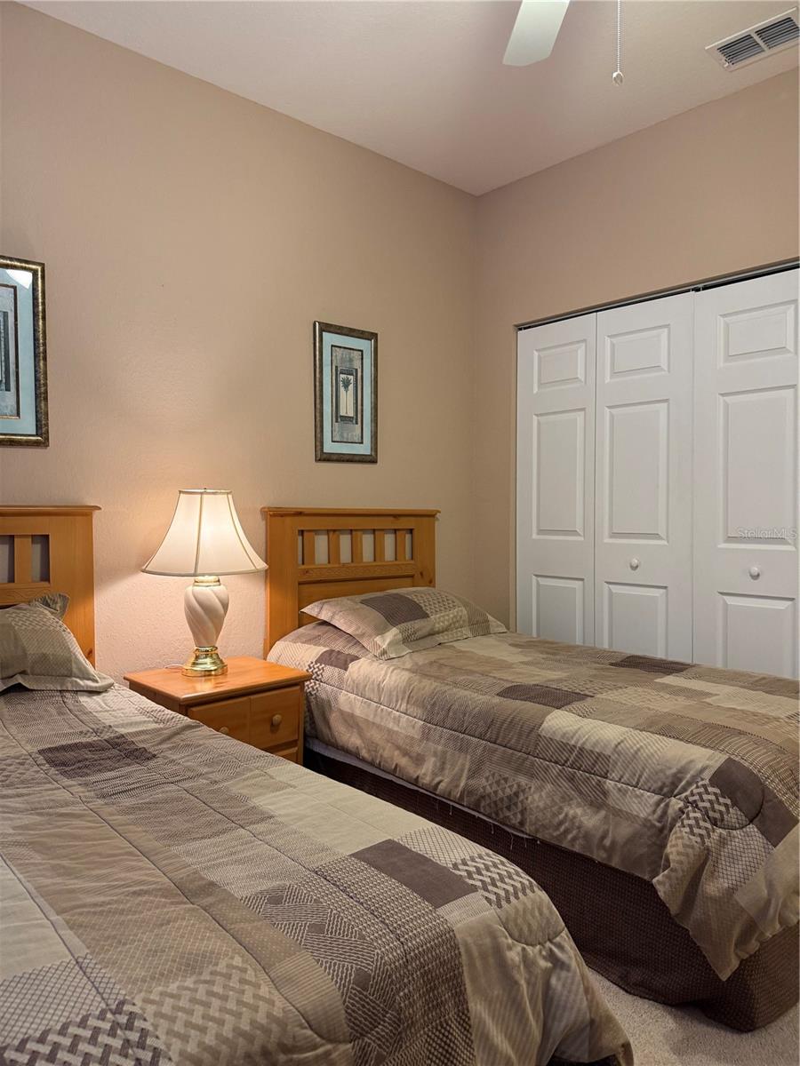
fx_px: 740
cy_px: 533
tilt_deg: +1.2
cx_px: 400
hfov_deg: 56.8
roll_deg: +1.0
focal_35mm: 24
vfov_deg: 71.6
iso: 320
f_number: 1.78
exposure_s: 1/60
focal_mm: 6.76
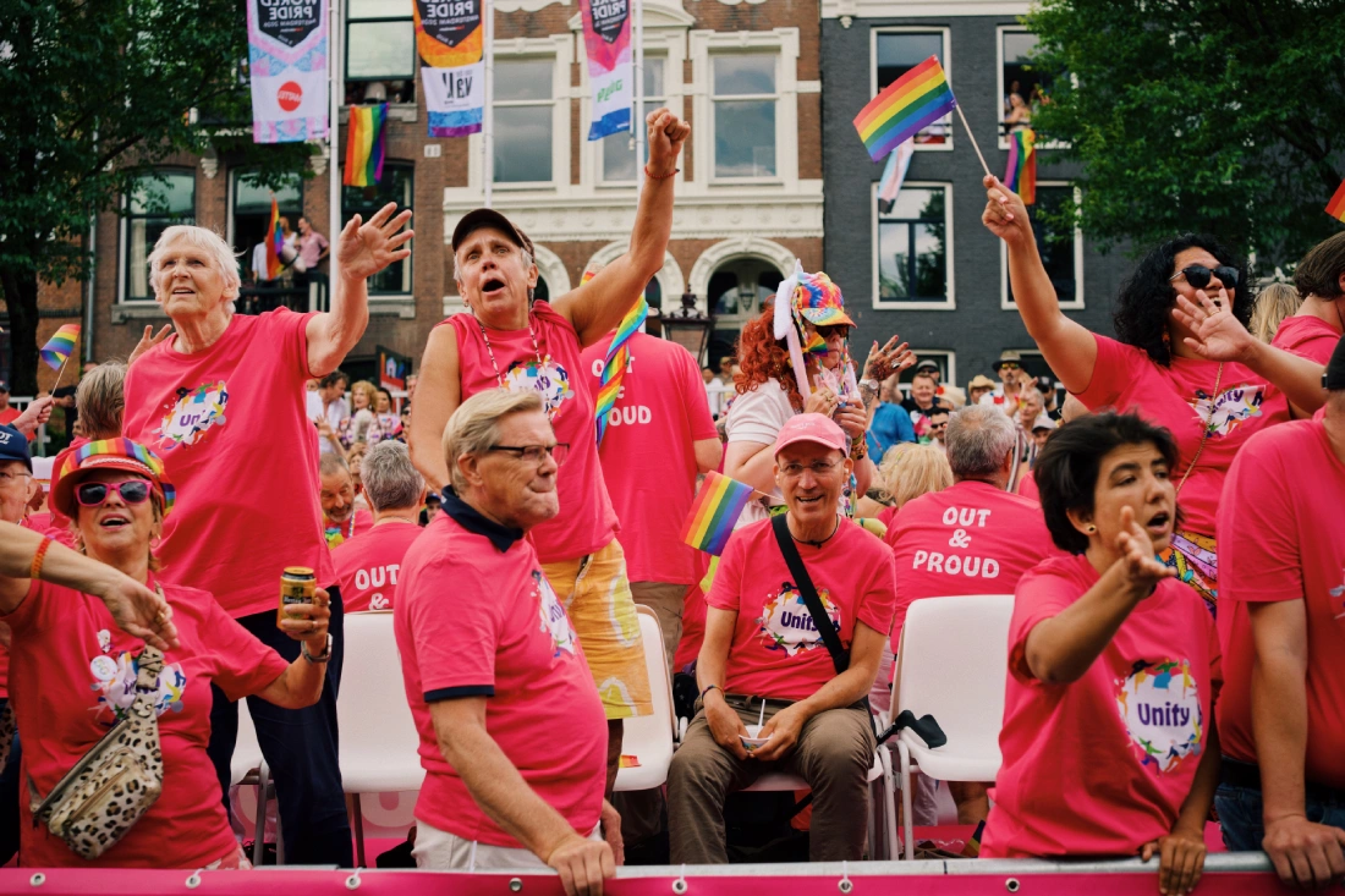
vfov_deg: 32.6
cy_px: 448
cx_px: 672
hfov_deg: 47.4
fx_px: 1531
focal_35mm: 41
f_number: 2.2
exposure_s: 1/1100
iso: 160
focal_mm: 27
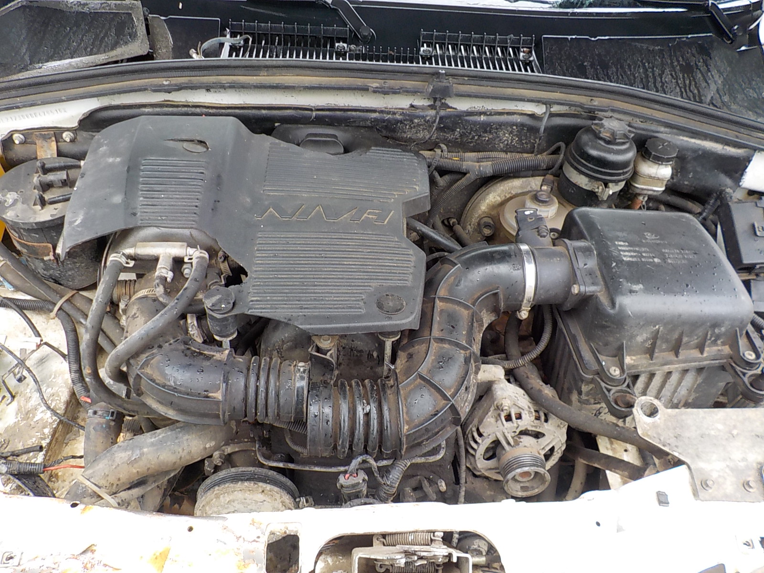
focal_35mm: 30
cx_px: 382
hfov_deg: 60.0
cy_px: 286
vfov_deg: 46.8
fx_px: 662
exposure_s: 1/30
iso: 125
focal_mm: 4.1
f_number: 3.3
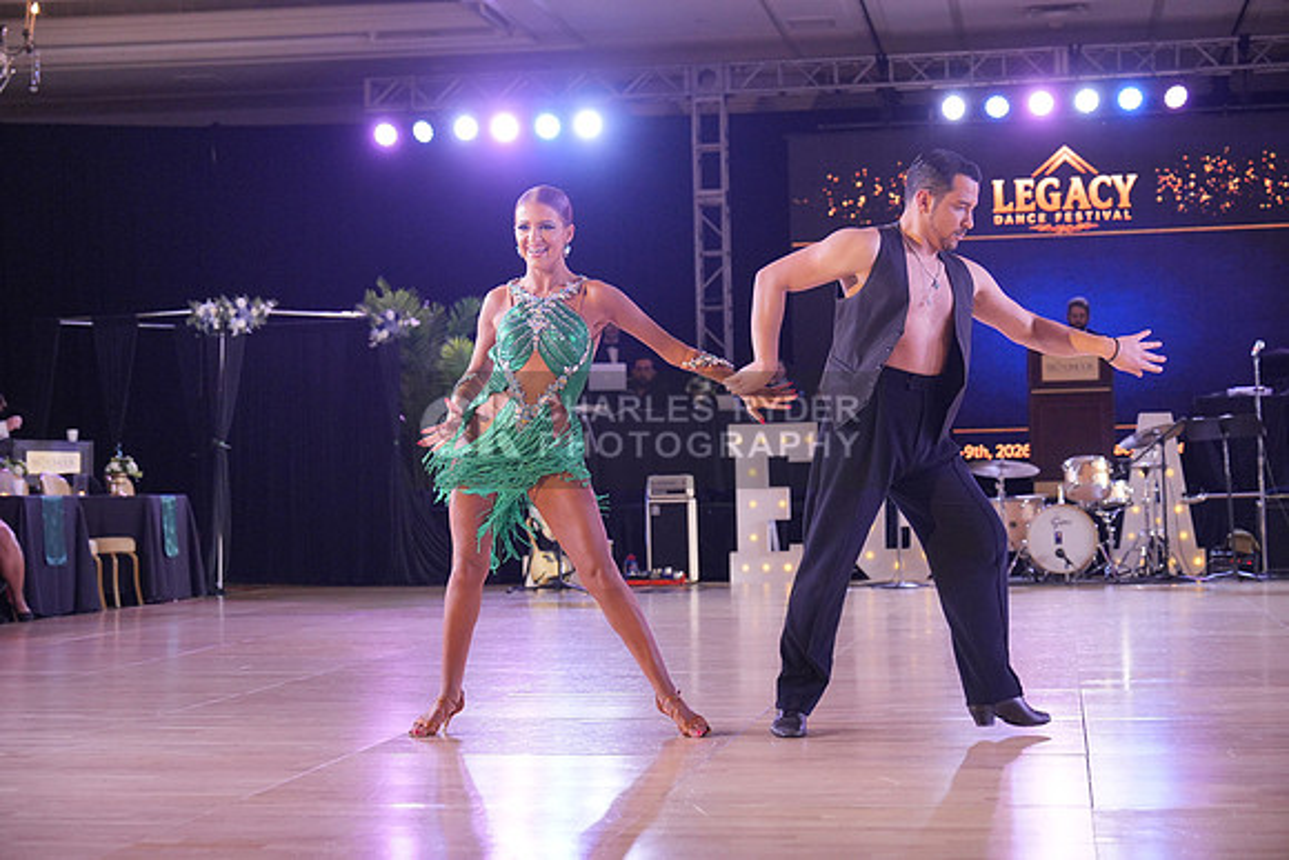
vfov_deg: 19.5
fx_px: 2507
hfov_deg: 28.8
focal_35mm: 70
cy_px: 430
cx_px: 644
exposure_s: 1/500
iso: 3200
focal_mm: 70
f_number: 4
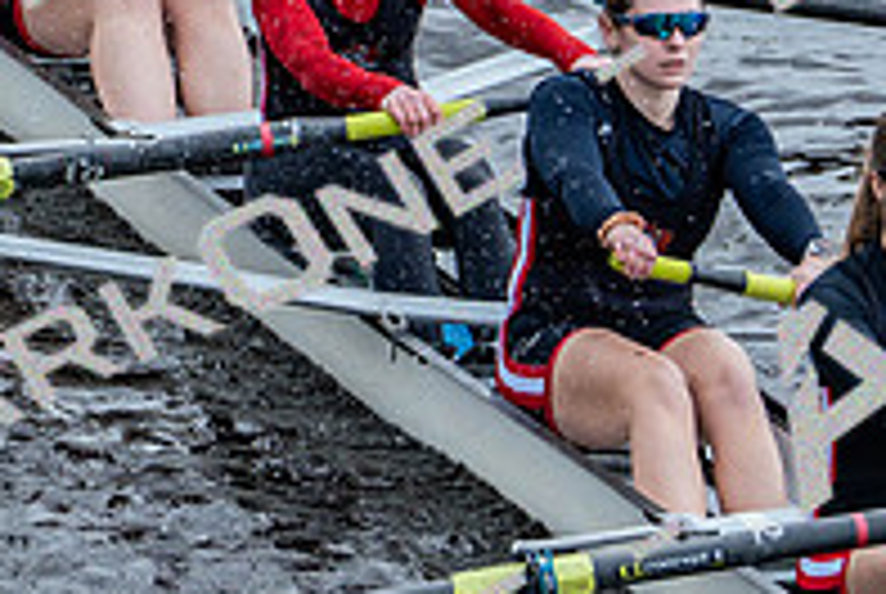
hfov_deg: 1.6
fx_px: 31377
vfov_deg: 1.1
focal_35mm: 1273
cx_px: 391
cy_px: 88
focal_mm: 433
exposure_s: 1/1000
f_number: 6.3
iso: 2500
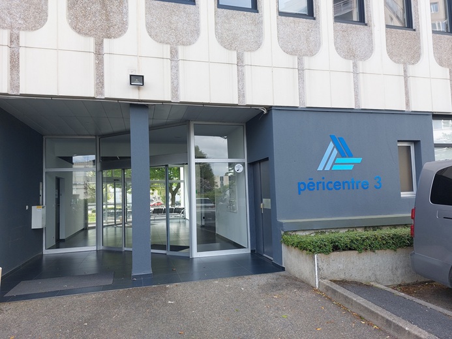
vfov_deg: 54.9
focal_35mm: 25
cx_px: 226
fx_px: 326
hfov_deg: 69.4
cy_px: 170
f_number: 1.8
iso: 25
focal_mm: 5.23
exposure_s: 1/186
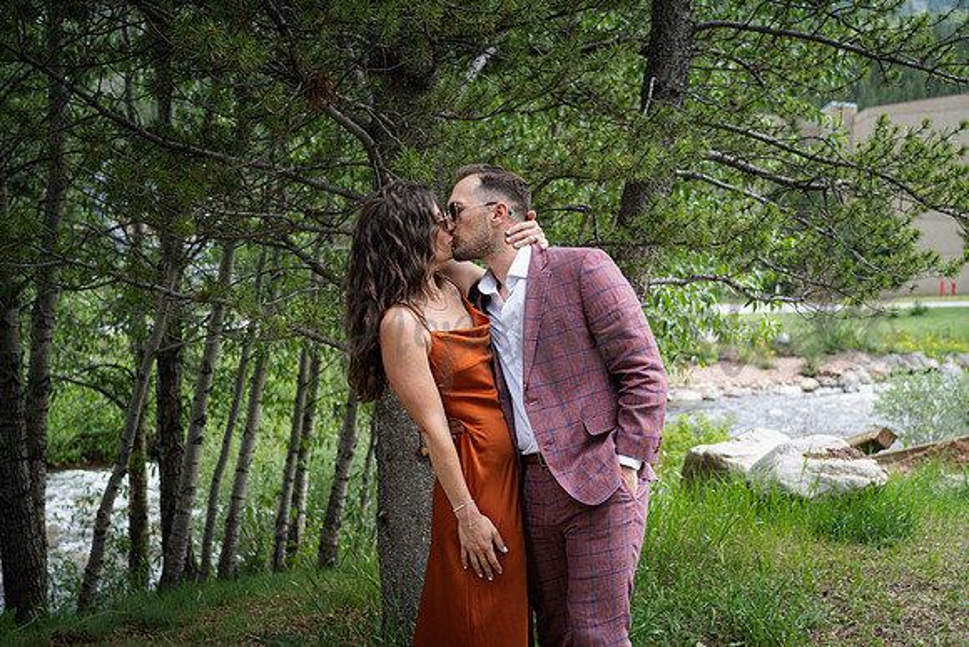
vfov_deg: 30.5
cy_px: 324
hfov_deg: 44.5
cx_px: 484
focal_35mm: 44
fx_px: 1185
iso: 400
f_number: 4
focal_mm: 44
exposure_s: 1/640
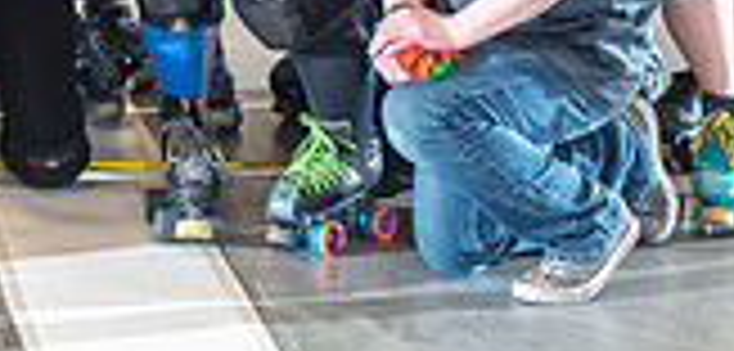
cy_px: -448
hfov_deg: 12.0
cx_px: -309
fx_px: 3347
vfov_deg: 5.8
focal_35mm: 178
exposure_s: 1/160
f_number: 5
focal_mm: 44
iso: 500
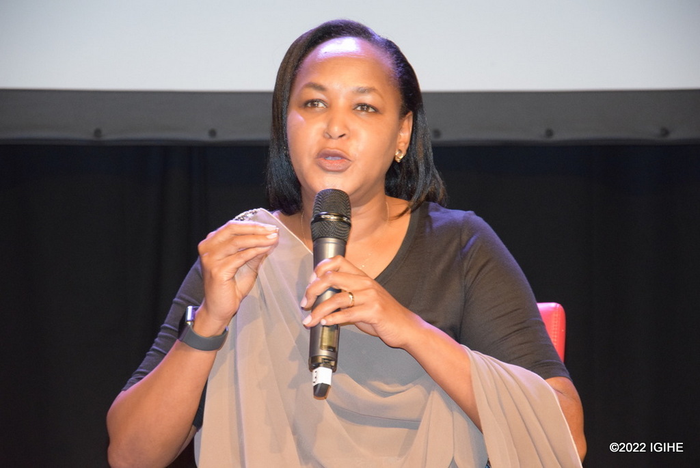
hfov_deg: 13.0
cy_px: 234
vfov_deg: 8.7
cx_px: 350
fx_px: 3065
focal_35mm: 158
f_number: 5.6
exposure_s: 1/60
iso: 3200
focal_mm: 105
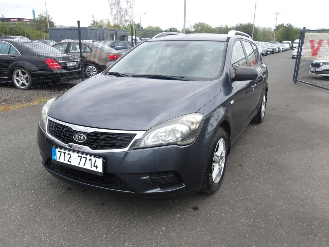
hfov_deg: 65.3
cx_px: 164
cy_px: 124
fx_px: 257
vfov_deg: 51.4
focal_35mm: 27
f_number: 3
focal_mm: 4.9
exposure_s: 1/658
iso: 100
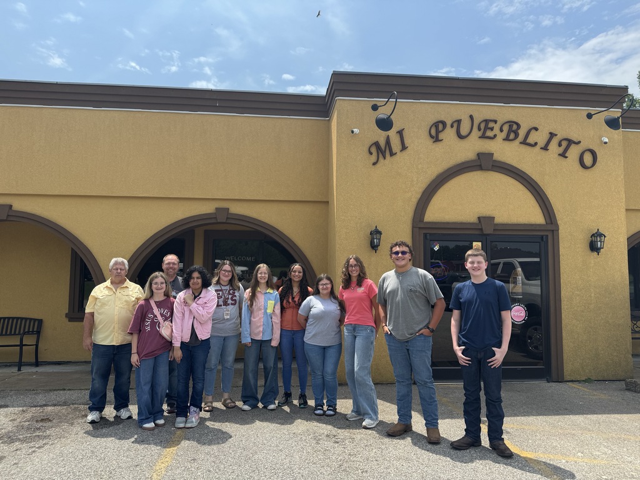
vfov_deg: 56.8
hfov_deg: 71.6
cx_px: 320
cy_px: 240
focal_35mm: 24
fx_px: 444
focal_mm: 6.76
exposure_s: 1/3096
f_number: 1.78
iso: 80
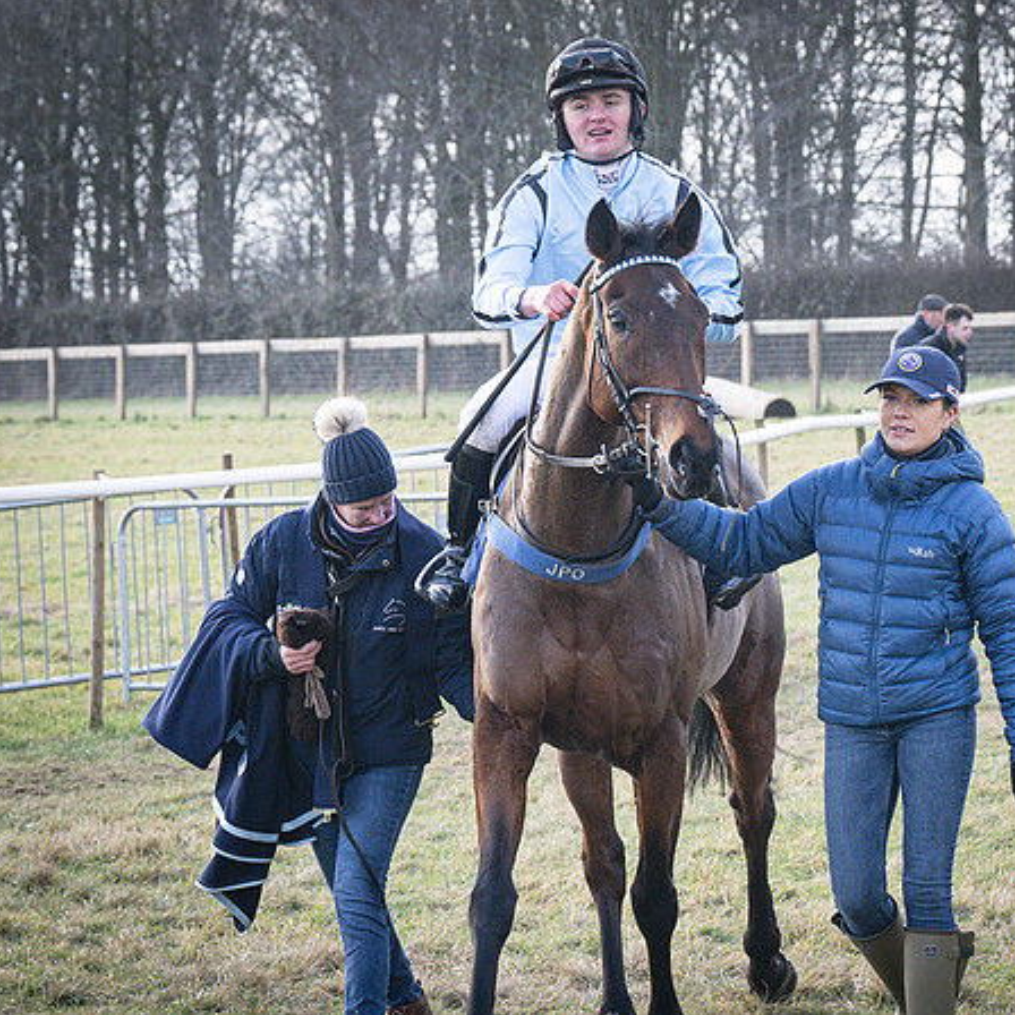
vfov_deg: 8.5
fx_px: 6834
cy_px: 265
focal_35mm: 206
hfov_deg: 8.5
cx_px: 627
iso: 400
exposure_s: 1/400
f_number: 5
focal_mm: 70
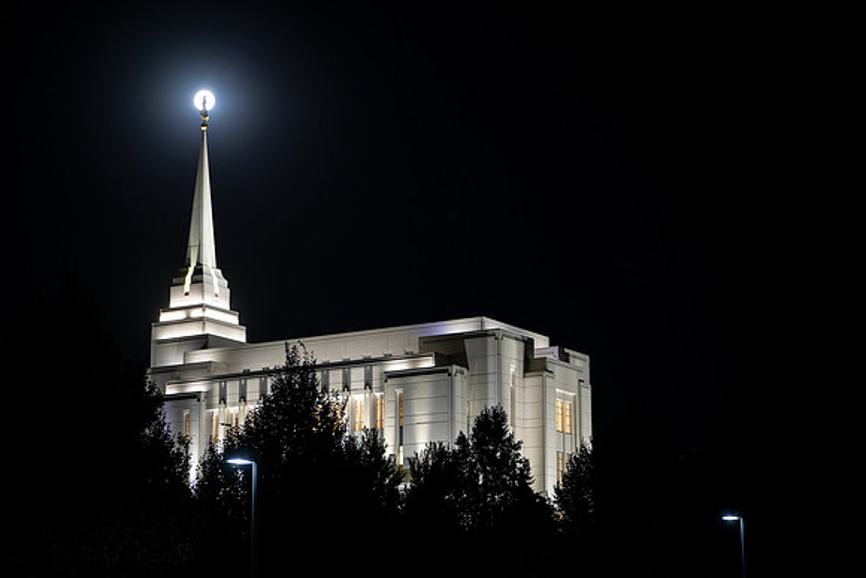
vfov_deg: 16.1
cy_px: 289
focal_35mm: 85
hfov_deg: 23.9
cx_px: 433
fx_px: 2045
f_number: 2.8
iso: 640
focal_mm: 85
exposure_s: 1/25
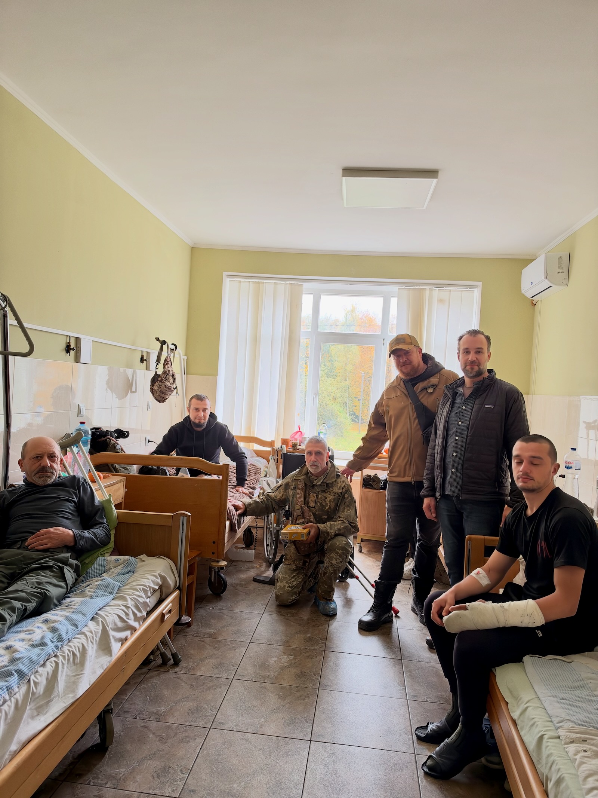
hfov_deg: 56.8
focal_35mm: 24
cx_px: 299
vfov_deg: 71.6
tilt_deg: -0.8
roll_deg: -3.7
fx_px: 553
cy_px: 399
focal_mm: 6.93
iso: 160
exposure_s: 1/121
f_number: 1.8
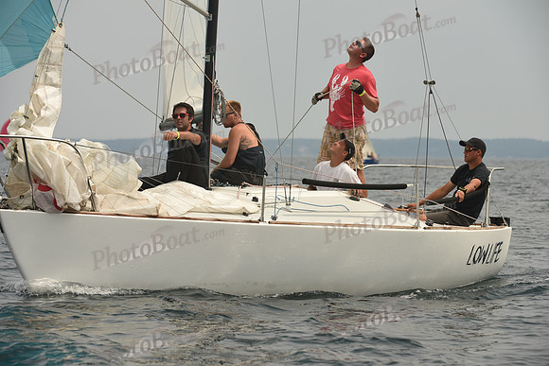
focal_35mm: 200
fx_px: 3051
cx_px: 274
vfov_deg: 6.9
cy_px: 183
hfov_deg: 10.3
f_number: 7.1
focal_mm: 200
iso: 250
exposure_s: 1/1000
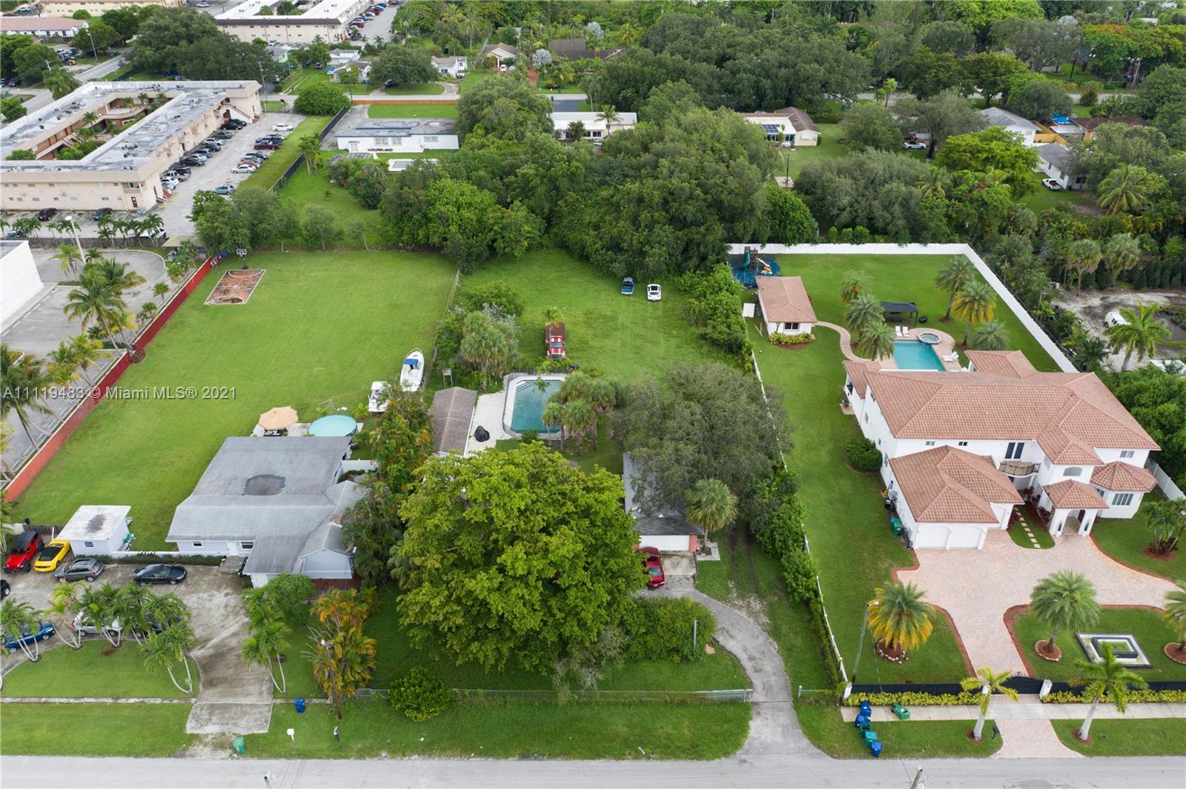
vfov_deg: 46.4
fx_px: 922
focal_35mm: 28
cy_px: 394
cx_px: 593
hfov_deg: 65.5
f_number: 4.5
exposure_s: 1/200
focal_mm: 10.26
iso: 100
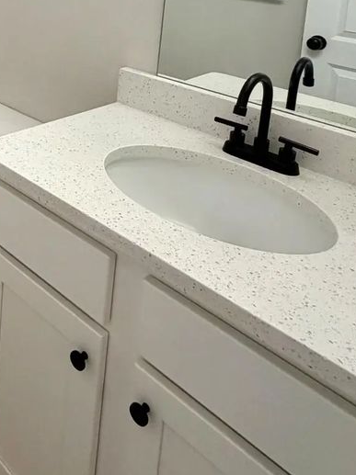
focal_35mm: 37
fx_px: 508
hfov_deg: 33.3
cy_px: 0
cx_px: -43
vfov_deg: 43.1
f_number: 2.2
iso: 160
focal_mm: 2.22
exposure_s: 1/60
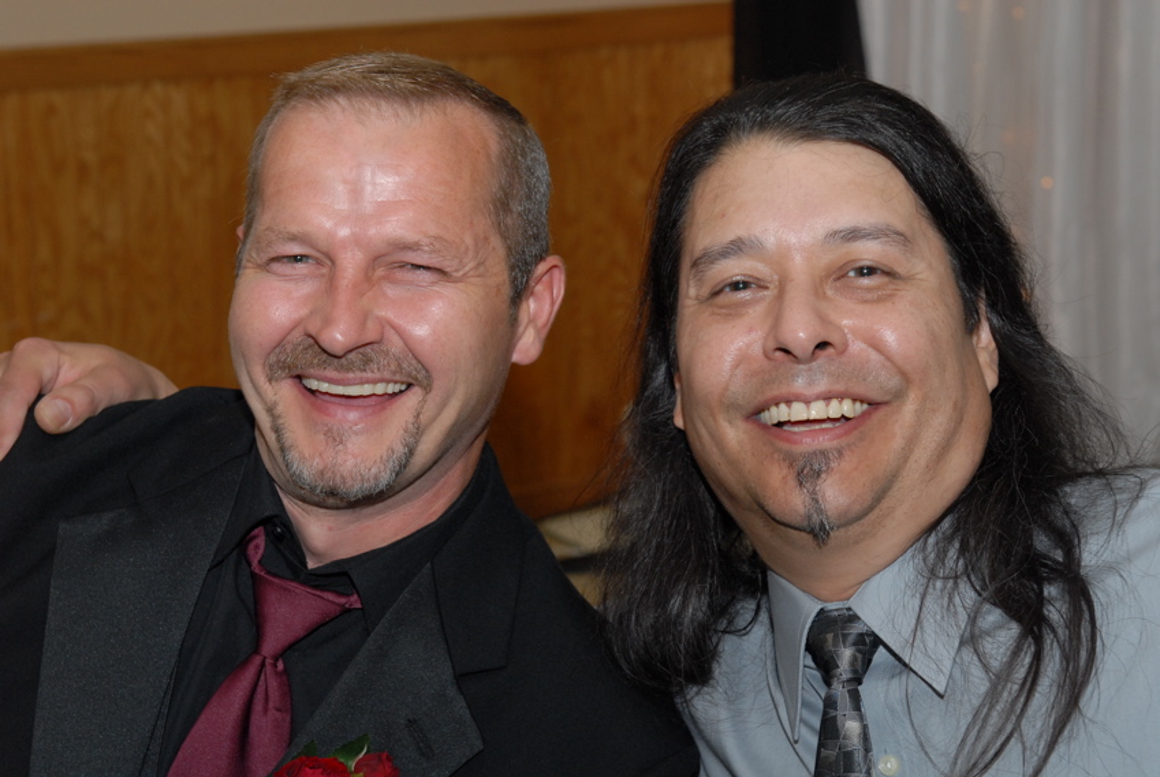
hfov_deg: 24.2
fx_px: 2711
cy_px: 388
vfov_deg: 16.3
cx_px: 580
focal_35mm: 84
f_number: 5.6
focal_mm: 56
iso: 400
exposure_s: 1/60
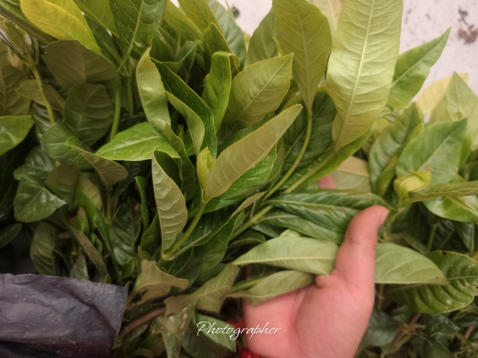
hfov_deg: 73.9
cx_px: 239
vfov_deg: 58.9
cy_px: 179
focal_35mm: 23
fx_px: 318
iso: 989
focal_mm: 5.6
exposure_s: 1/33.3
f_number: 1.57
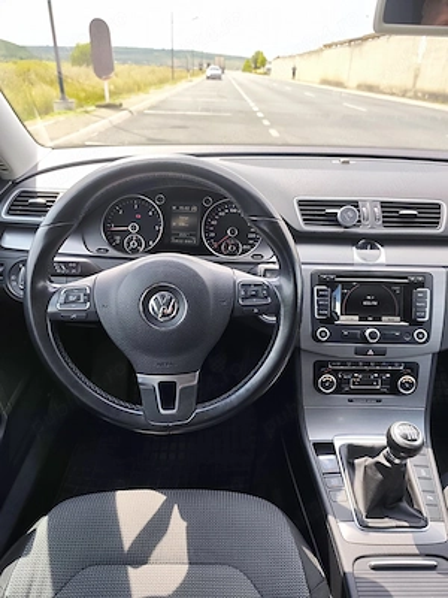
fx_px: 397
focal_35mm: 23
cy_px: 299
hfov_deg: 58.9
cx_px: 224
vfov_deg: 73.9
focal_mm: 6.19
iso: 50
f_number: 1.65
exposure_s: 1/200
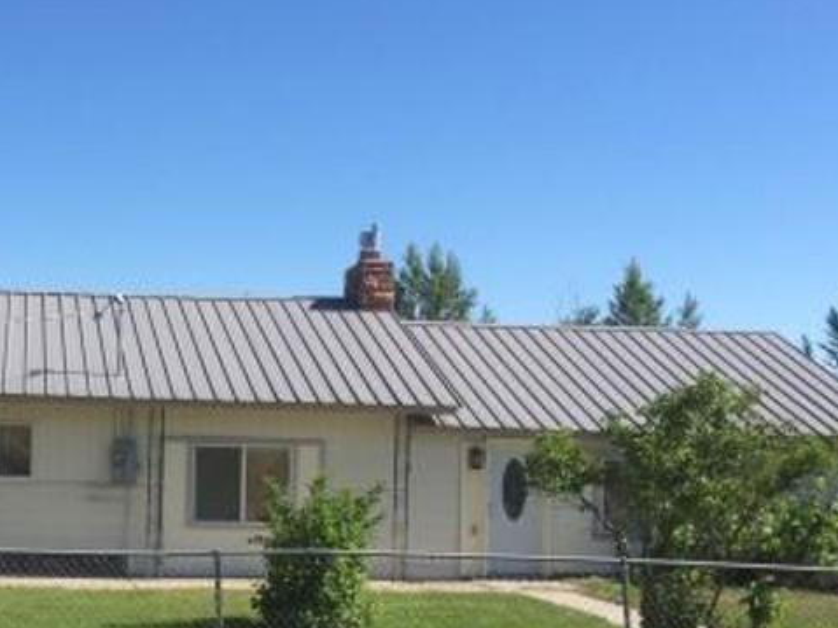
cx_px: 136
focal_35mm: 62
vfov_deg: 23.5
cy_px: 436
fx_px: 1501
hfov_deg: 30.3
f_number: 2.2
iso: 32
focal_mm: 4.15
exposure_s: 1/1786
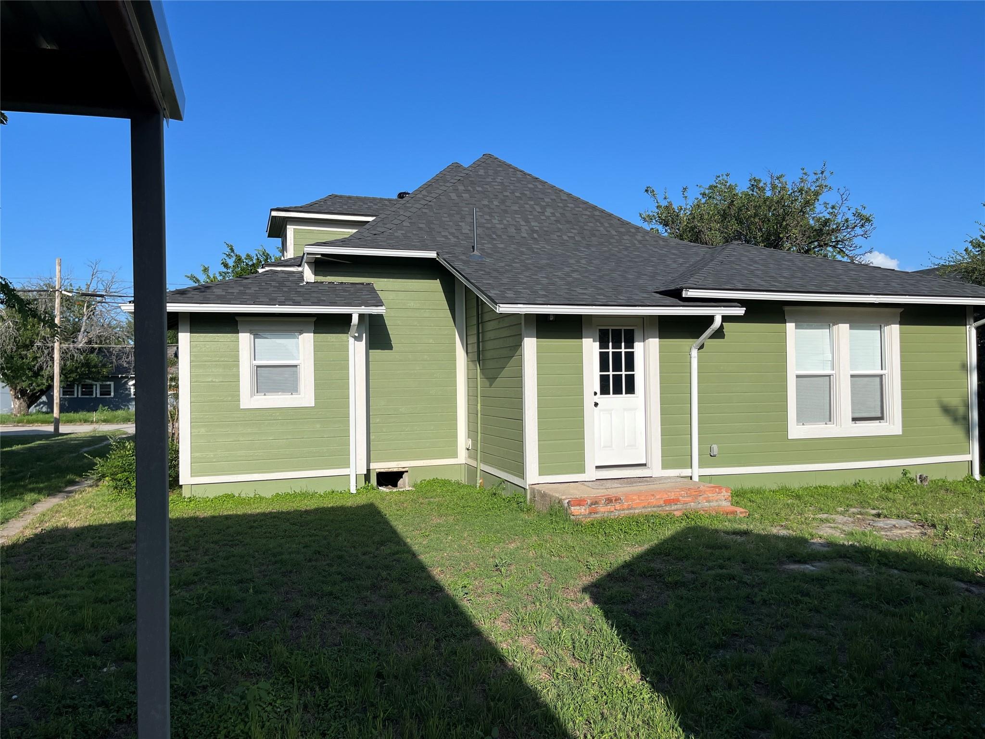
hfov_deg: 67.3
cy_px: 370
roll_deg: +1.4
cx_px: 492
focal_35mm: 26
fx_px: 740
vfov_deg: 53.1
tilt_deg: -0.4
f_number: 1.6
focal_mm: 5.1
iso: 50
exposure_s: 1/3745
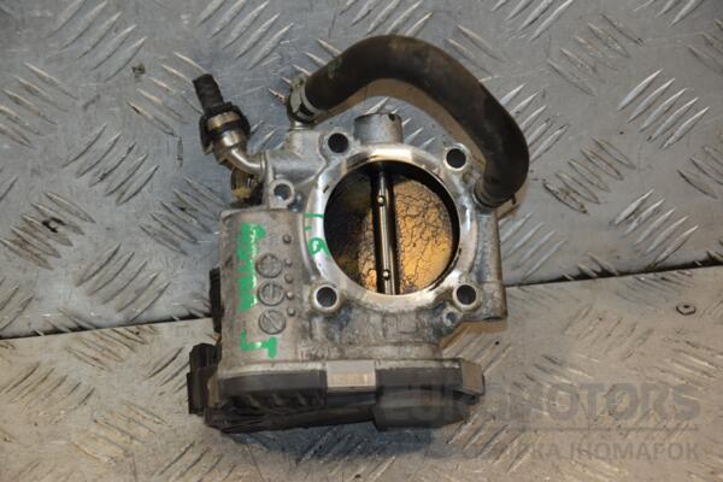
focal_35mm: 120
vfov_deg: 11.4
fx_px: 2410
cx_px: 362
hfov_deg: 17.1
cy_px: 241
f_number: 5.3
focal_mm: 80
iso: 800
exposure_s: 1/200
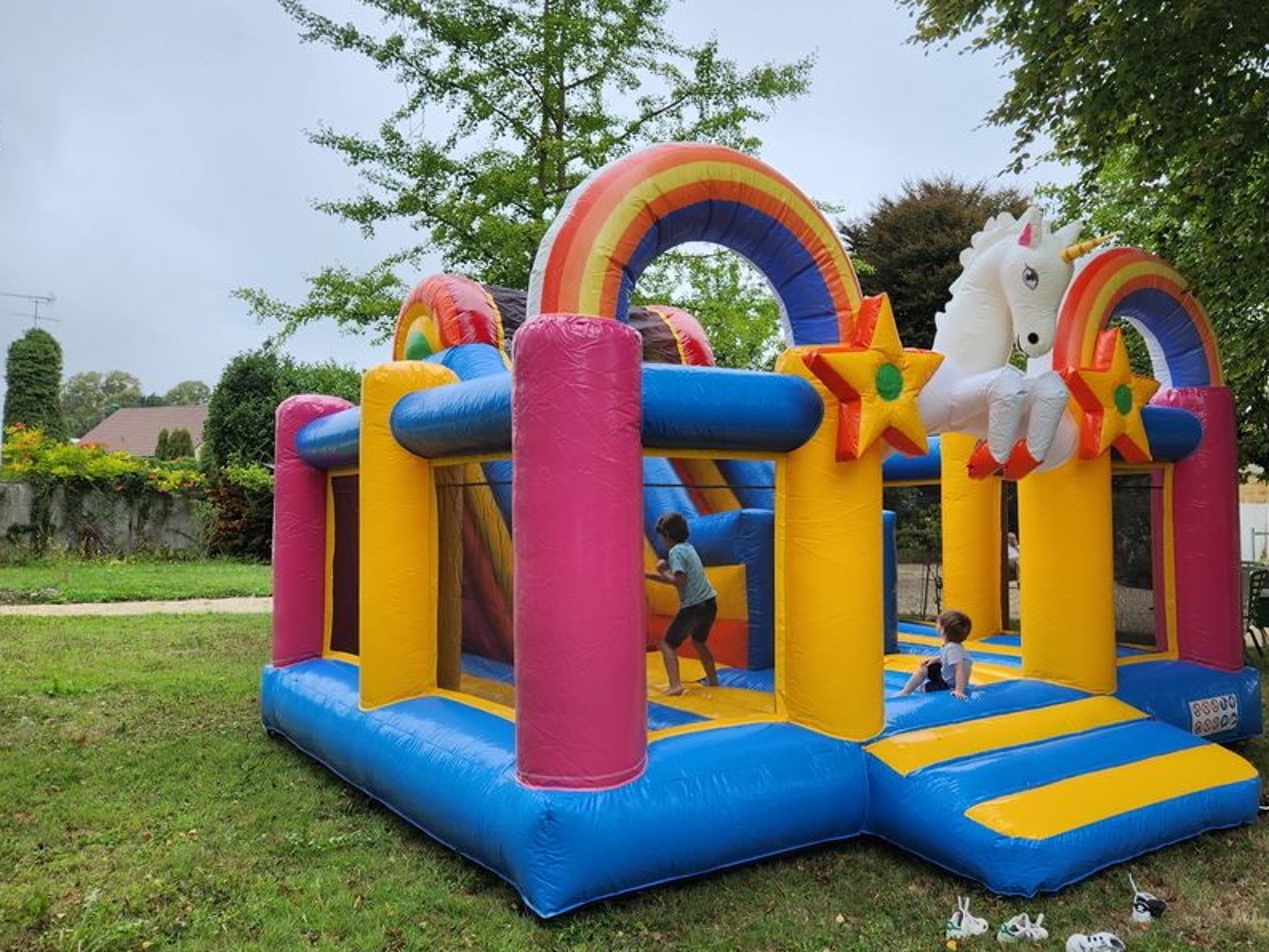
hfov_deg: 61.0
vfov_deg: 48.2
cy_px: 485
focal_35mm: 29
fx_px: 1063
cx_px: 778
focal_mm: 5.4
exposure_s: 1/583
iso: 20
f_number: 1.8
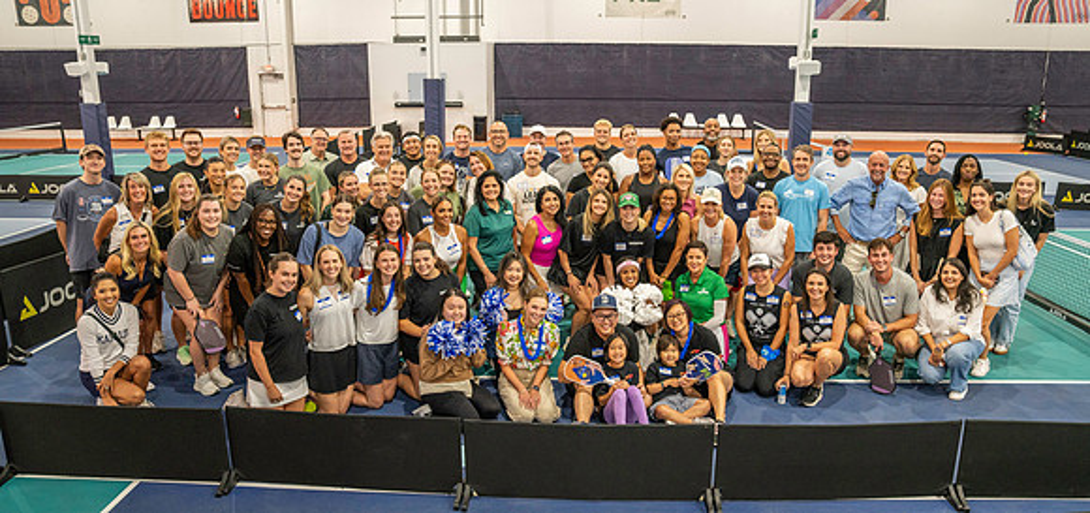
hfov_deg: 72.0
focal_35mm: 27
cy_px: 259
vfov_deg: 37.8
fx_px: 749
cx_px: 545
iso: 2500
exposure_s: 1/160
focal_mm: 24
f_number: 4.5
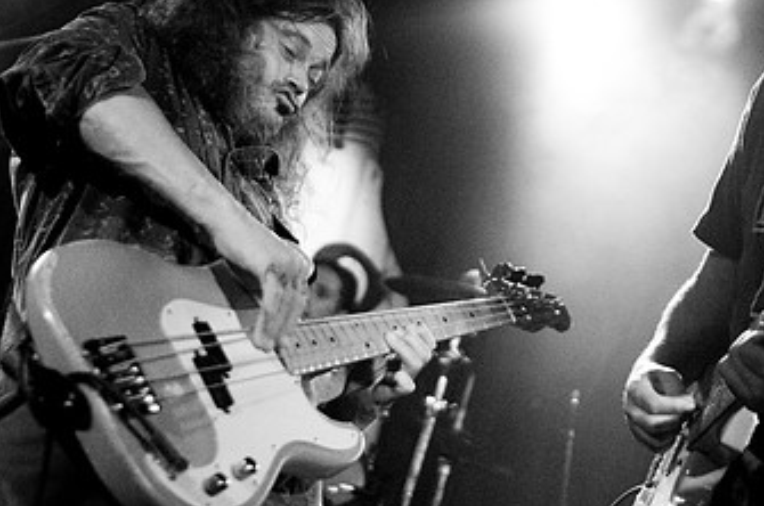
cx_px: 488
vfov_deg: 17.4
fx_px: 1652
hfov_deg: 25.9
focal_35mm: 78
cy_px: 209
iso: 1250
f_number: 1.8
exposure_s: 1/60
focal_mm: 30
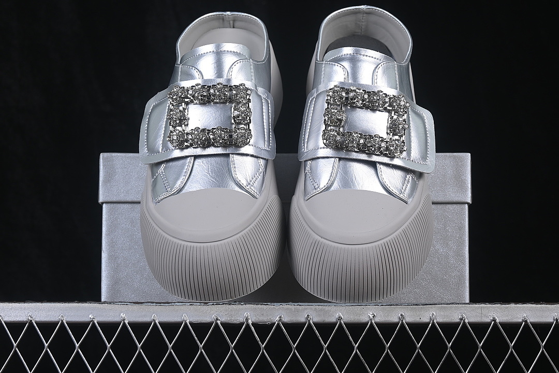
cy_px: 186
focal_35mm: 75
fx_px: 1164
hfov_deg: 27.0
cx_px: 280
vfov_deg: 18.2
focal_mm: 50
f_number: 8
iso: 160
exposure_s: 1/80
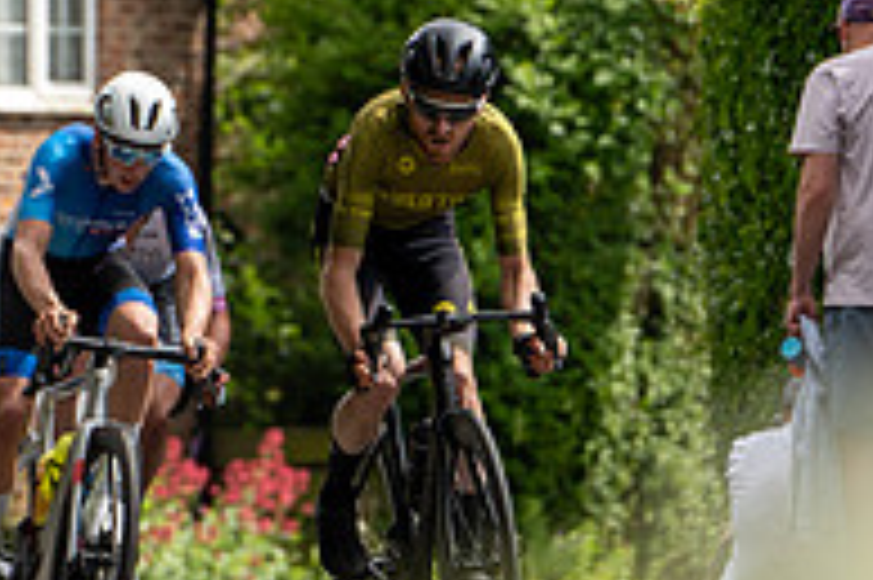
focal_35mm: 636
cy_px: 306
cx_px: 310
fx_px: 15410
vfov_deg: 2.2
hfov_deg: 3.2
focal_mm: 167
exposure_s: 1/640
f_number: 4
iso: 100
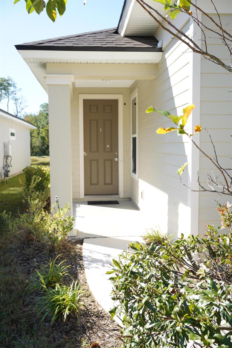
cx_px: 116
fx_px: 339
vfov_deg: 54.5
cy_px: 174
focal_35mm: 35
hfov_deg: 37.8
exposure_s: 1/60
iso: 100
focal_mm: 35
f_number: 9
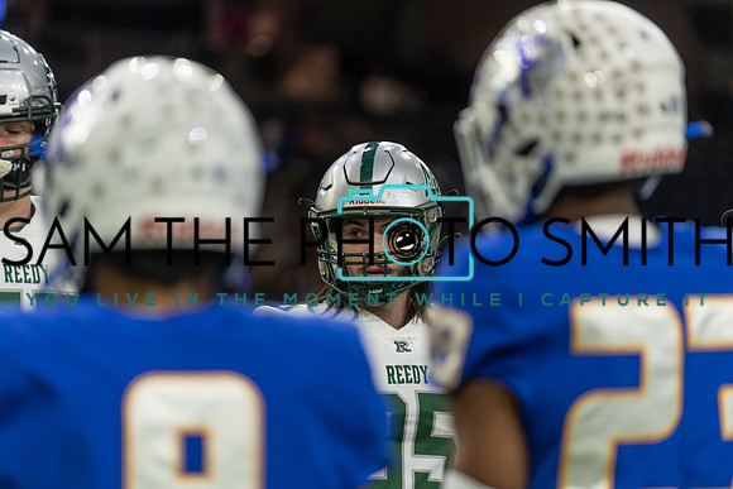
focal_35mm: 165
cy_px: 244
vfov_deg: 8.3
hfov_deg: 12.4
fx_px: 3360
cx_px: 366
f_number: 2.8
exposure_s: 1/320
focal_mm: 165
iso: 500
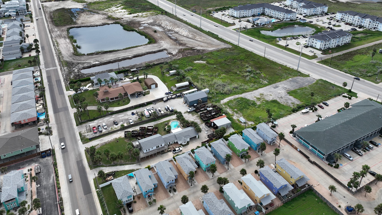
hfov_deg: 69.8
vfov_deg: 42.4
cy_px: 75
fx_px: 274
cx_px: 188
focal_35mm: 27
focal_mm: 12.29
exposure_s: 1/2000
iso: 110
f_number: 2.8
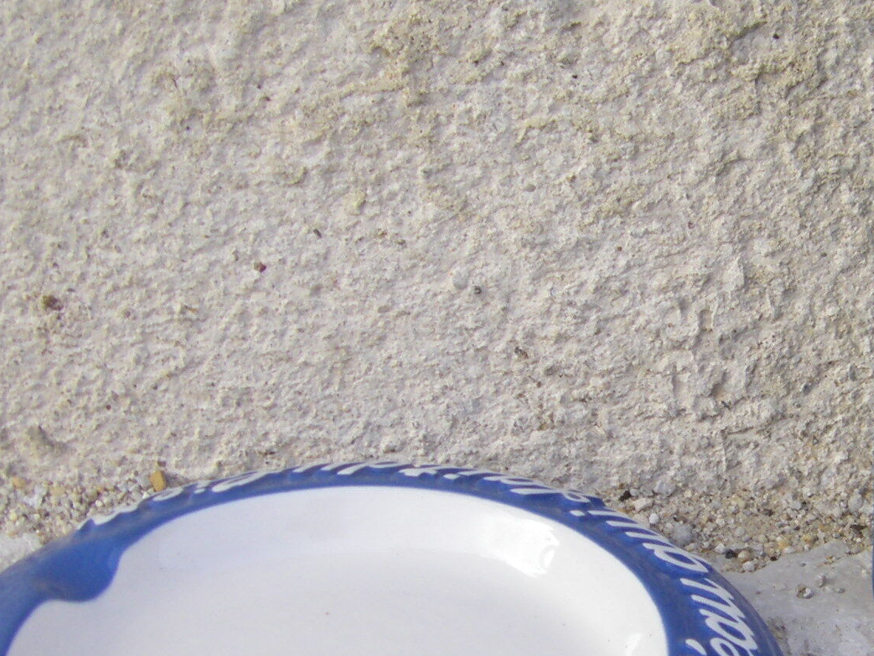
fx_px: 2777
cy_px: 418
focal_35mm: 110
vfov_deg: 13.4
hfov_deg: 17.5
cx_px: 875
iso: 64
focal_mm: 6.3
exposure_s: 1/60
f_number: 3.5
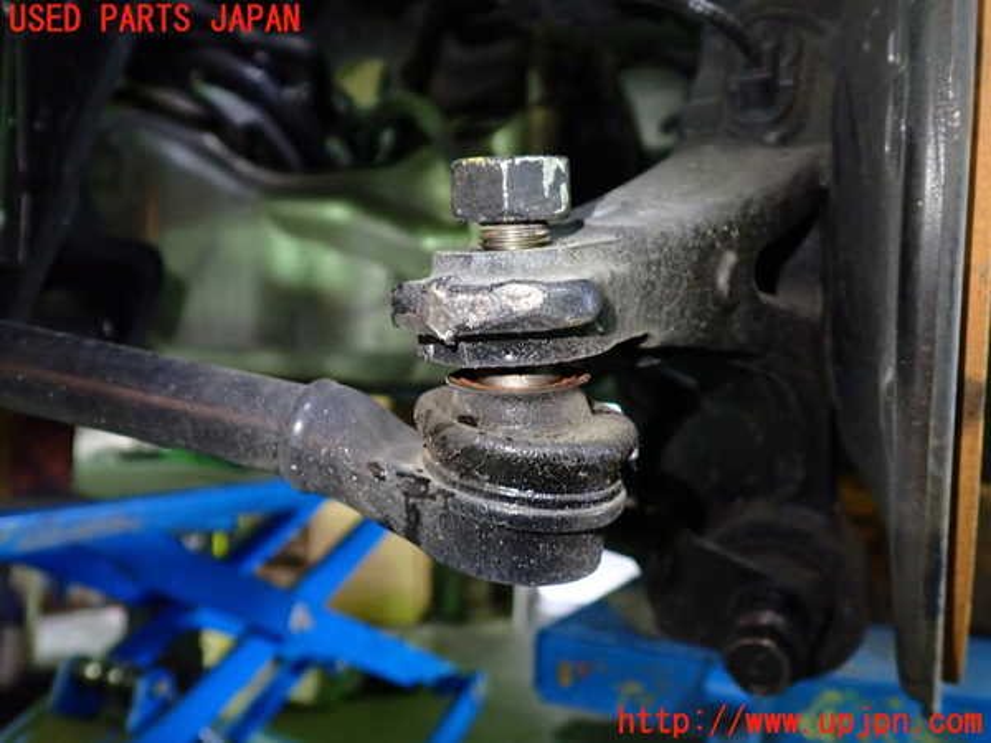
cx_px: 496
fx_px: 859
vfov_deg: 46.8
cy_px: 372
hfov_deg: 60.0
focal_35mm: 30
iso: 500
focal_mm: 5.4
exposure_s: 1/30
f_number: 2.3
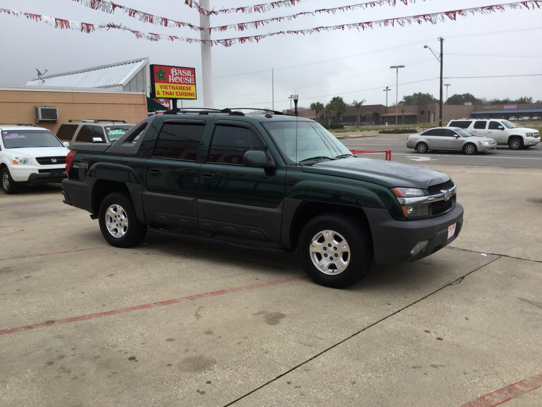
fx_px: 485
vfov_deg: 45.4
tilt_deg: -9.5
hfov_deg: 58.4
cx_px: 271
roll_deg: -0.6
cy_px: 204
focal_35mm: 31
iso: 25
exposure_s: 1/381
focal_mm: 3.3
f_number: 2.4
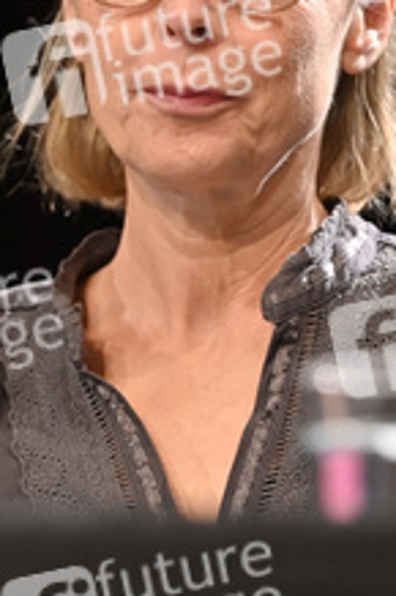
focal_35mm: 294
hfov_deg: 4.7
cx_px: 223
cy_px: 197
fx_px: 4858
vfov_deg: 7.0
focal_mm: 160
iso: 1600
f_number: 2.8
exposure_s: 1/320
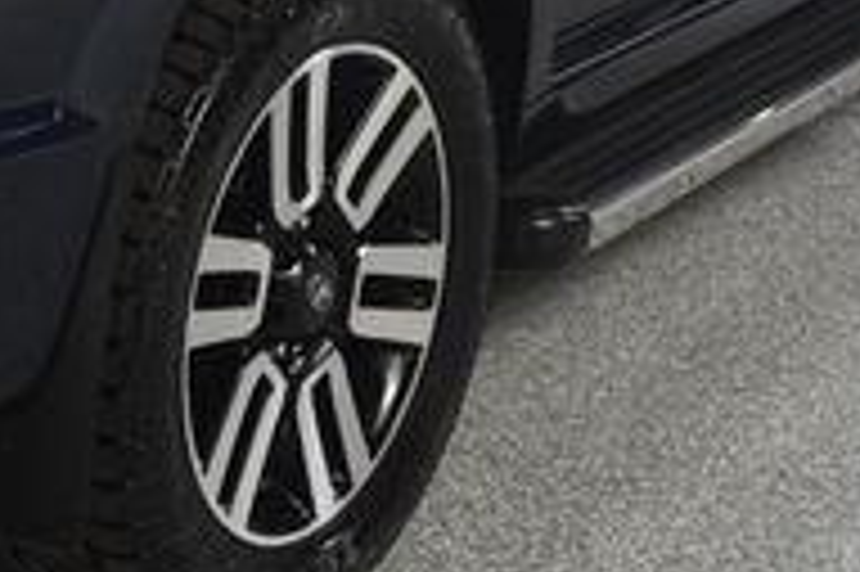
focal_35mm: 114
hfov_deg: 17.4
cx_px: -90
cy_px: -248
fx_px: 2721
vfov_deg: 11.6
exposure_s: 1/160
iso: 100
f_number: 7.1
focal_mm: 23
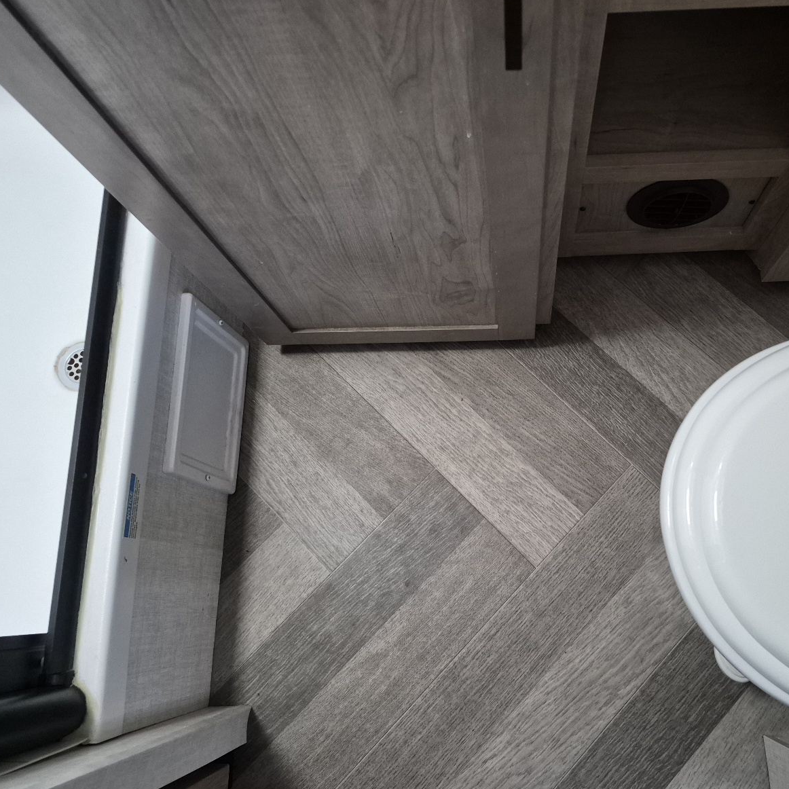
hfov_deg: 56.5
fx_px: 722
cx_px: 503
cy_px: 390
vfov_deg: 57.3
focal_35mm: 28
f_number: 1.8
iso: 1000
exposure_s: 1/120
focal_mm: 5.4
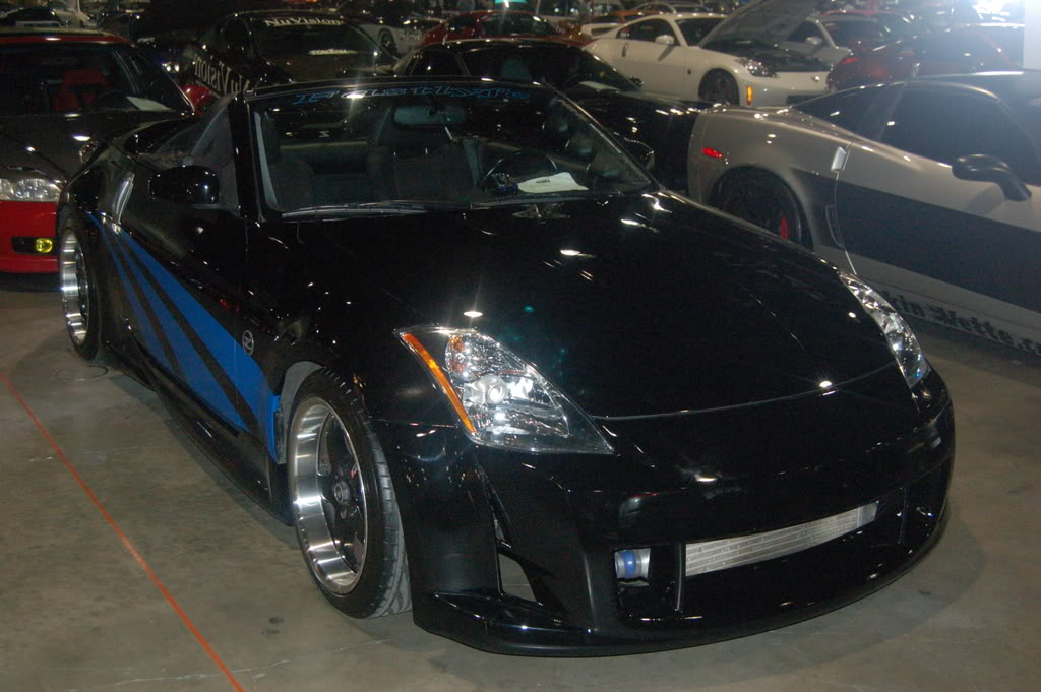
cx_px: 520
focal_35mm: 42
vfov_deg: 31.8
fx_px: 1213
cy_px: 346
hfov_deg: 46.4
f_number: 4.8
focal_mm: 28
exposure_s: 1/45
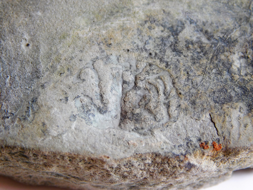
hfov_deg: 13.3
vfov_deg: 10.0
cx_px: 126
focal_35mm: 148
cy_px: 95
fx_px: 1082
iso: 180
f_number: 5.1
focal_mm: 26.3
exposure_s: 1/30
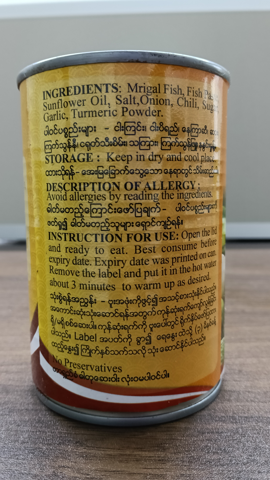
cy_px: 238
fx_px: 382
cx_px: 135
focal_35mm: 30
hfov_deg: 38.9
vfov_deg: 64.3
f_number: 1.8
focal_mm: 3.98
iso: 320
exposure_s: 1/33.3
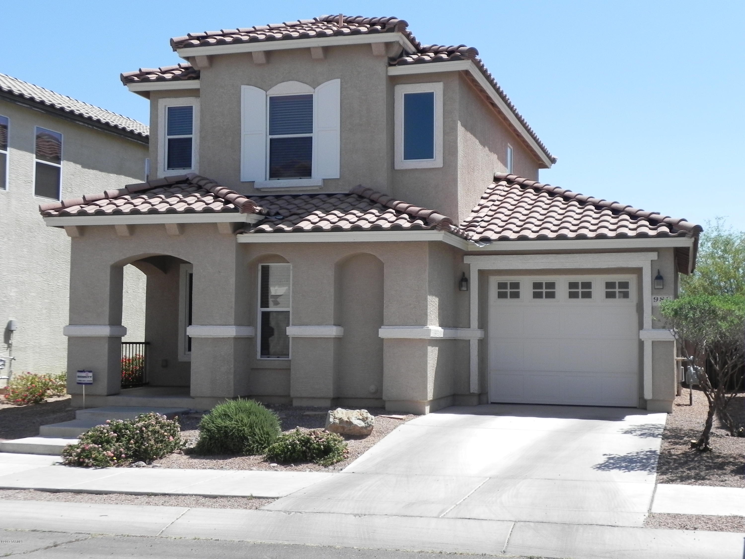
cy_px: 280
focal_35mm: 46
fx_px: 990
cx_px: 372
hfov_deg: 41.2
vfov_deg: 31.5
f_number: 3.5
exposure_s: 1/1500
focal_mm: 8.2
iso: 160
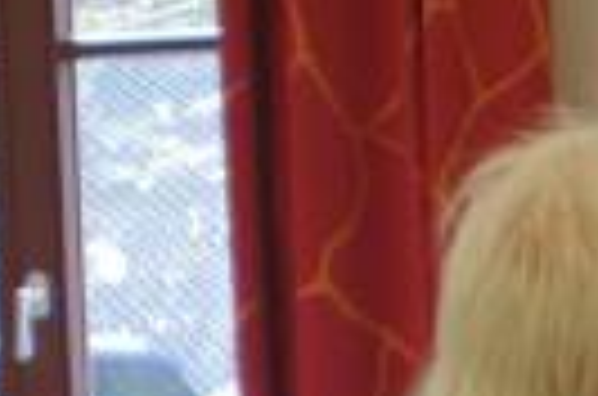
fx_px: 4739
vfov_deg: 4.7
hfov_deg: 7.0
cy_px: 662
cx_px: 1140
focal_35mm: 286
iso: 800
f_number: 4
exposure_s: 1/60
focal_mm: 28
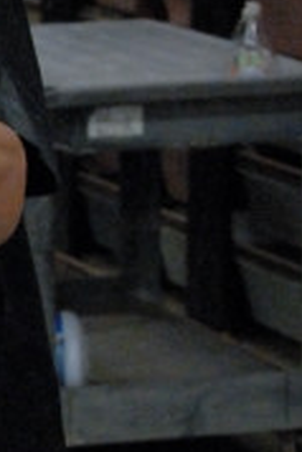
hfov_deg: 5.9
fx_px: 2772
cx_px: -490
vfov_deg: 9.3
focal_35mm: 221
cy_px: 152
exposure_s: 1/100
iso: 1600
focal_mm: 27
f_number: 5.6
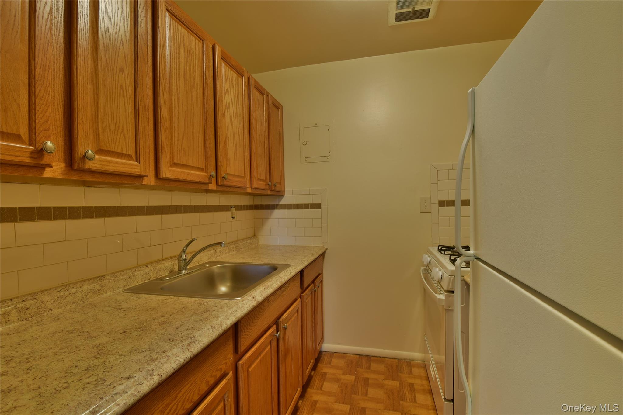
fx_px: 260
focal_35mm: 15
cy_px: 208
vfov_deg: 77.3
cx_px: 312
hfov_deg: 100.4
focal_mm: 10
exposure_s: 1/3
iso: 100
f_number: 8
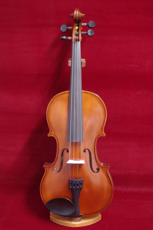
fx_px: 382
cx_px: 76
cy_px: 115
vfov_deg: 33.4
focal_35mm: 60
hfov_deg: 22.6
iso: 320
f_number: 4
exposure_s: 1/4
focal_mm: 40
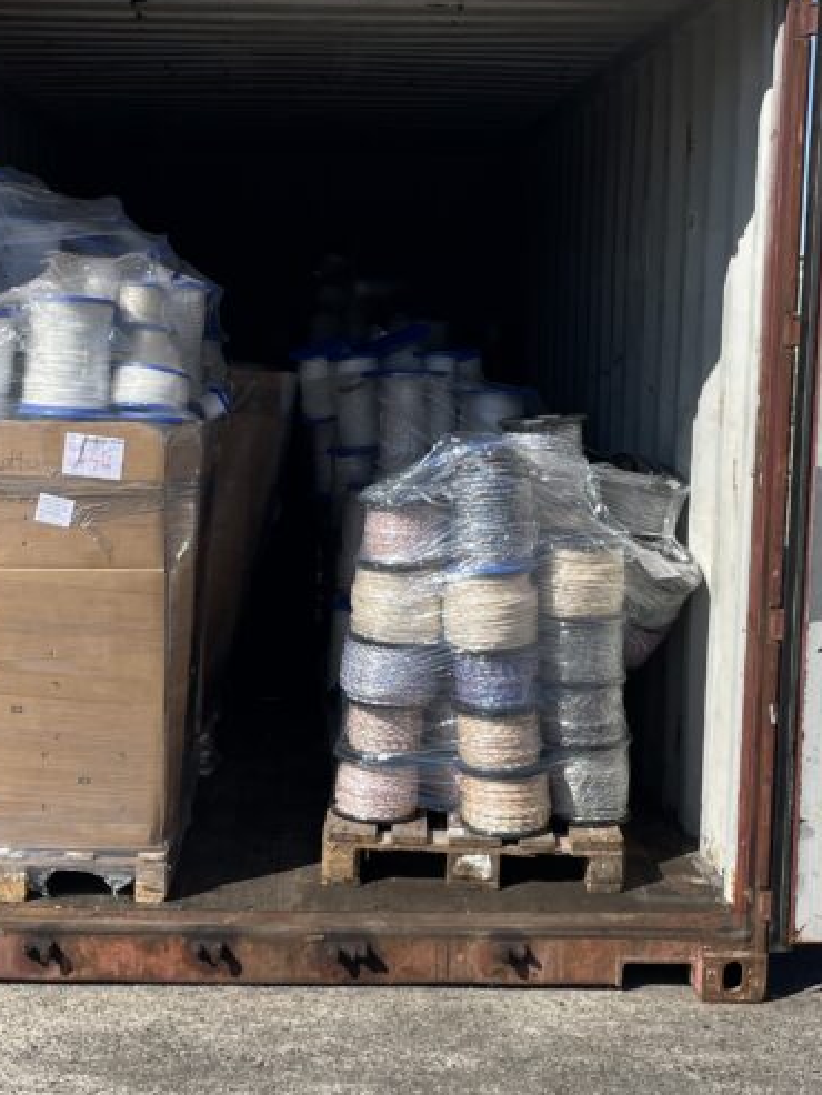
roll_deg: -1.1
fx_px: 1709
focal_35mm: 54
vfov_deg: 35.5
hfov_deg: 27.0
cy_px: 573
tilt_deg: -8.8
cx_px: 324
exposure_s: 1/3610
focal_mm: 4.2
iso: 32
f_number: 1.6
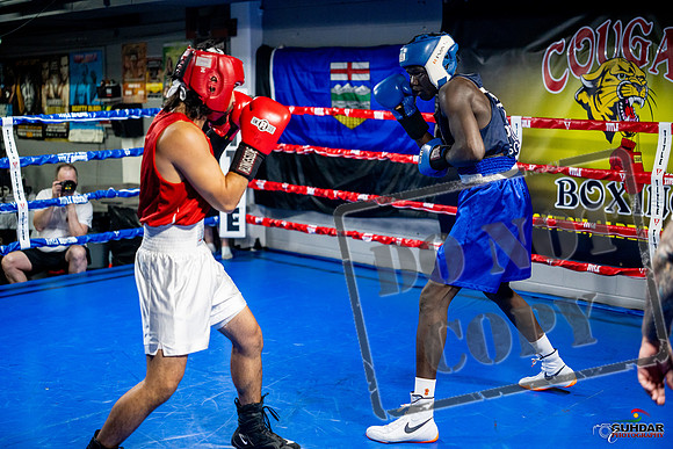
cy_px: 224
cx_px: 336
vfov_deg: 27.0
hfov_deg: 39.6
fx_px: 935
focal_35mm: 50
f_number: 2
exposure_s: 1/1000
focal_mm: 50
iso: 4000
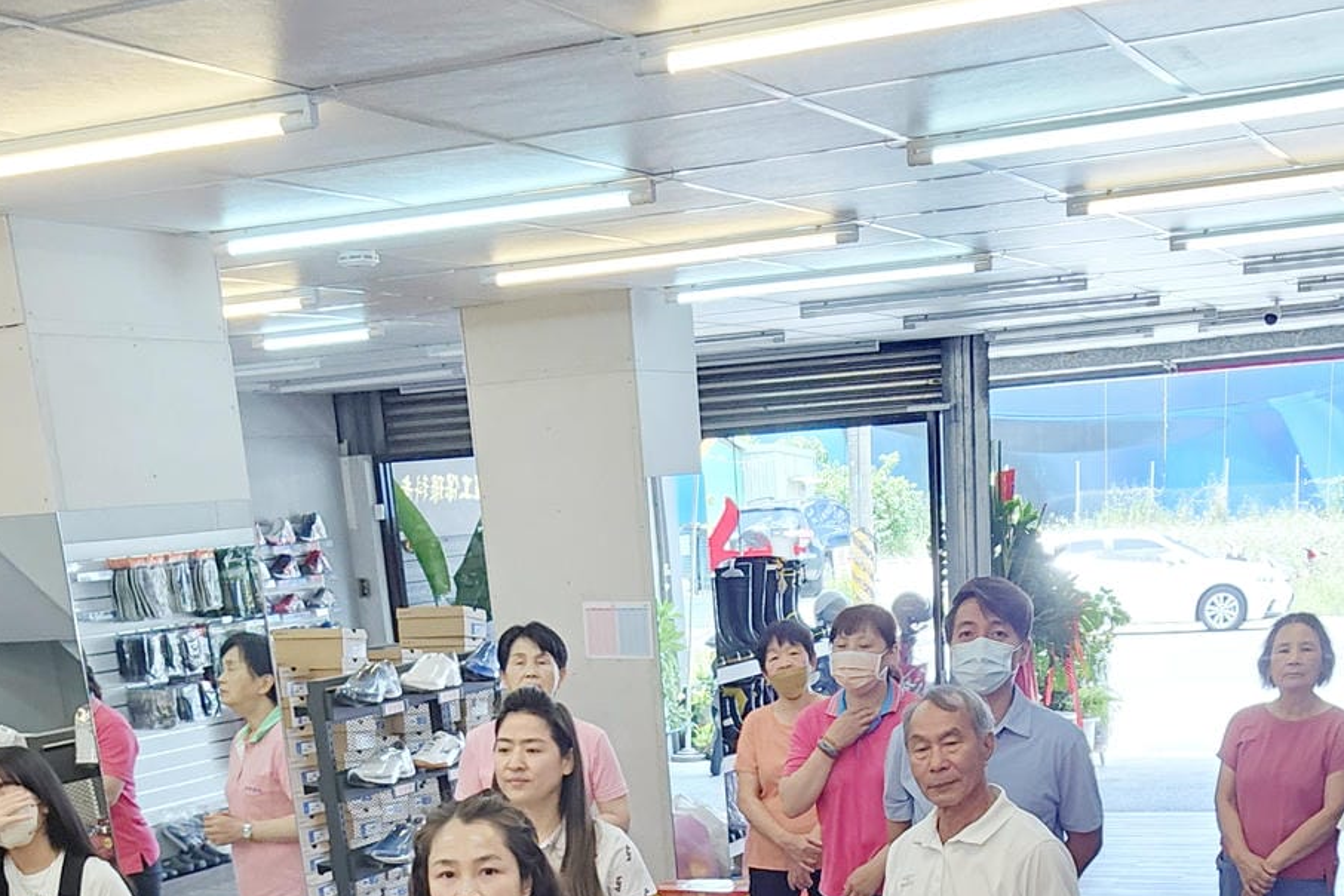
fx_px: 1717
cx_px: 810
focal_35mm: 46
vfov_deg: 26.0
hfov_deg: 42.5
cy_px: 1083
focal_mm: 3.3
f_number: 2.2
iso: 160
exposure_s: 1/120
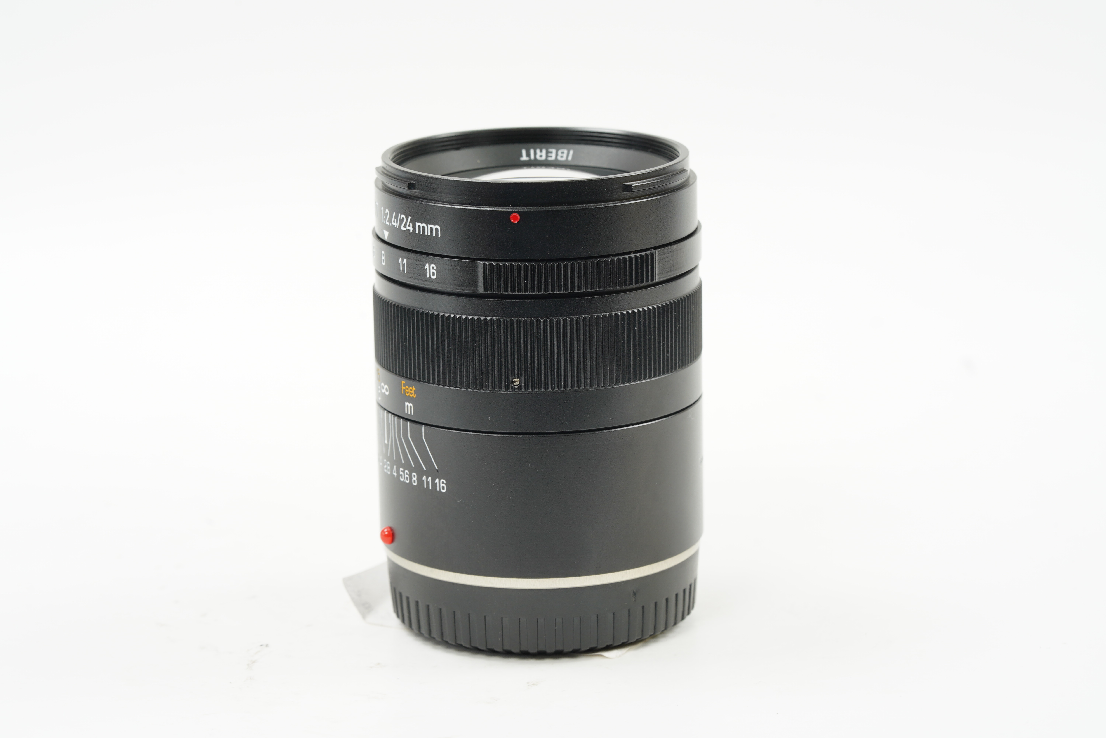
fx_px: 2765
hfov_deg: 22.6
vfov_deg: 15.2
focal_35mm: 90
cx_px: 553
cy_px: 369
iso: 200
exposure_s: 1/1.6
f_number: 11
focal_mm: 90
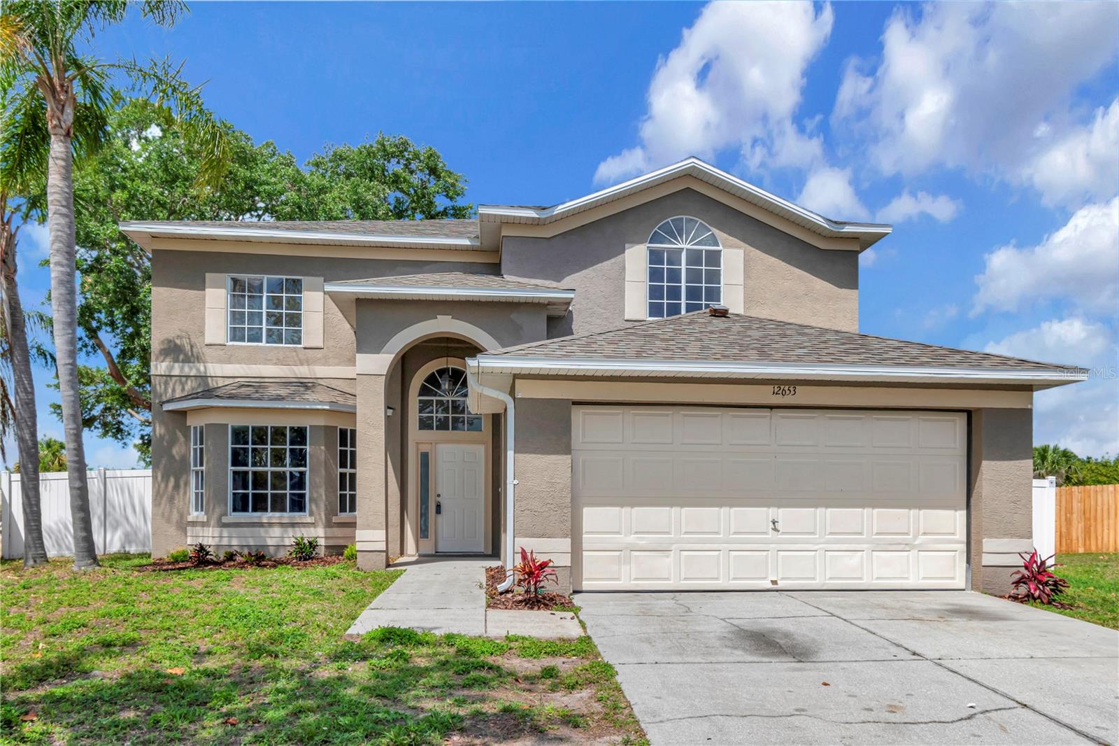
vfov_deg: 53.1
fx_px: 746
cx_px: 560
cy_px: 373
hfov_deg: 73.8
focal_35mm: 24
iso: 200
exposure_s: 1/1250
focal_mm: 16
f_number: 7.1
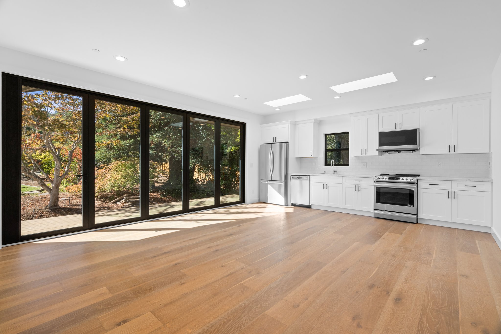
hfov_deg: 96.7
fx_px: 223
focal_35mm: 16
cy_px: 167
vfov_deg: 73.7
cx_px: 250
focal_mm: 16
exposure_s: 1/5
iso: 400
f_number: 11
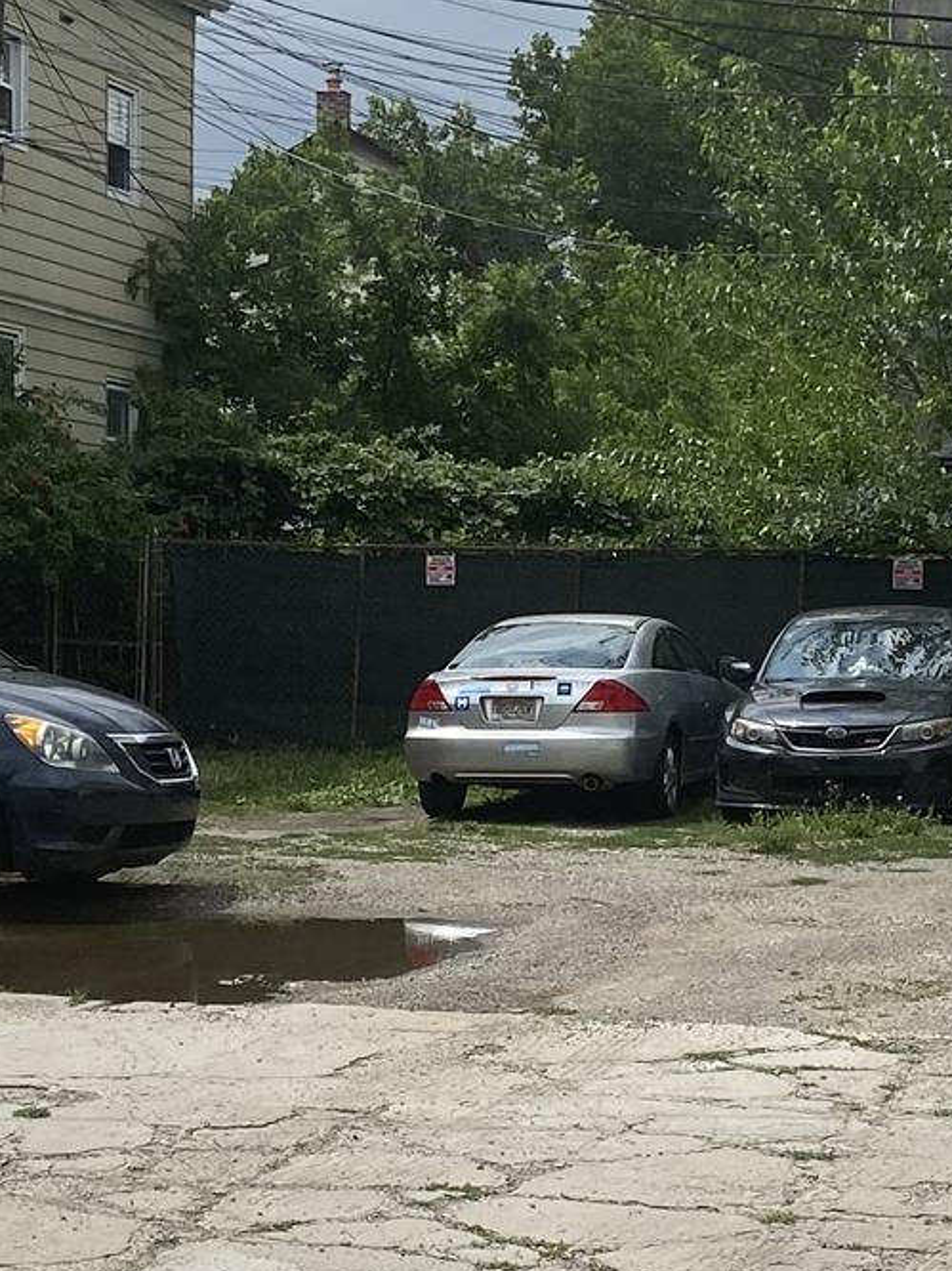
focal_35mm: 90
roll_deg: -1.0
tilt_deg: -0.9
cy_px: 731
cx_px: 611
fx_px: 3302
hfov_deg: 16.4
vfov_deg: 21.8
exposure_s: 1/5747
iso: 32
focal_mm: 4.25
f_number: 1.8
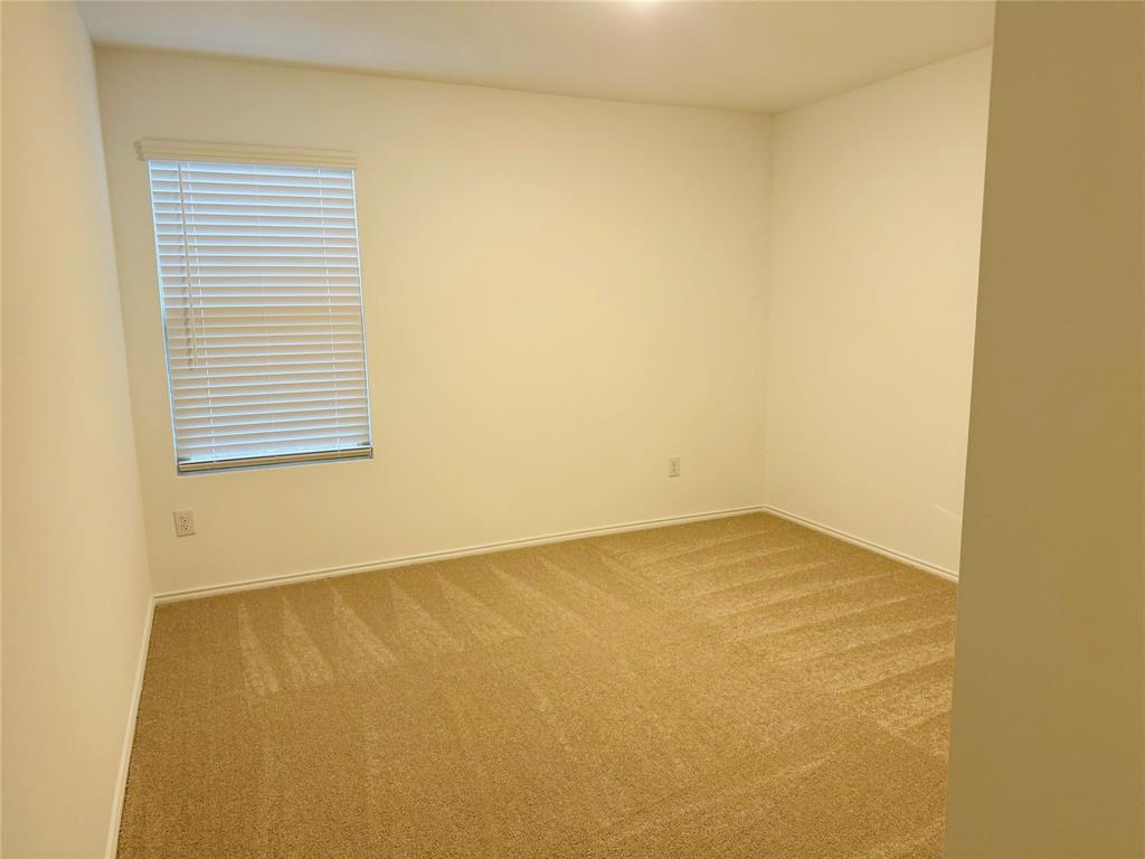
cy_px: 430
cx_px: 572
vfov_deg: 56.8
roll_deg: +0.4
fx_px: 794
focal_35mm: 24
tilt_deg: -7.1
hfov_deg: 71.6
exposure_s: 1/60
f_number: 1.78
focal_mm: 6.86
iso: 160
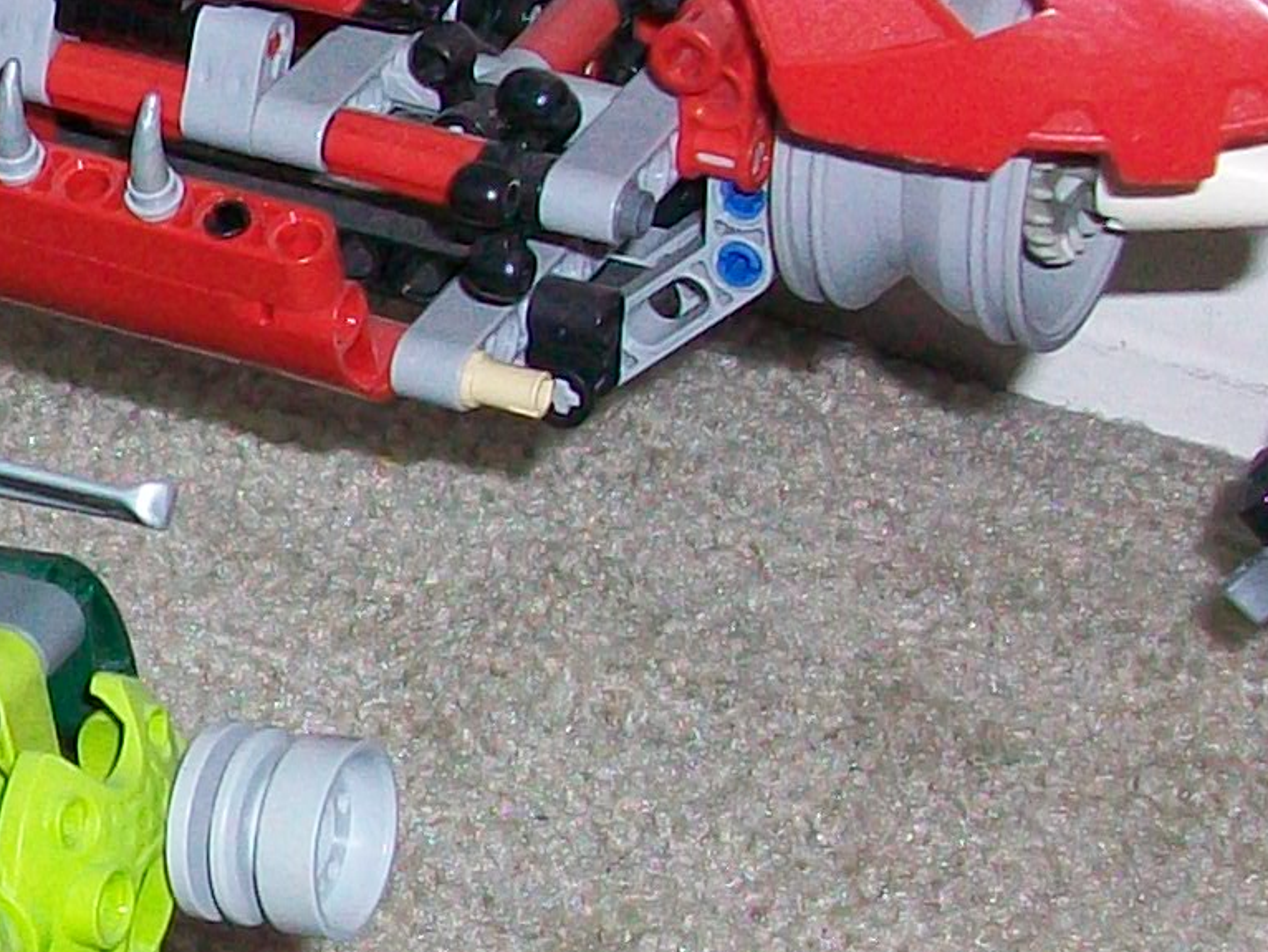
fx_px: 5606
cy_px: 391
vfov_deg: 9.7
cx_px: -771
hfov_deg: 12.2
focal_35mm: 153
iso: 120
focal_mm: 5.7
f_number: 2.8
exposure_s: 1/60
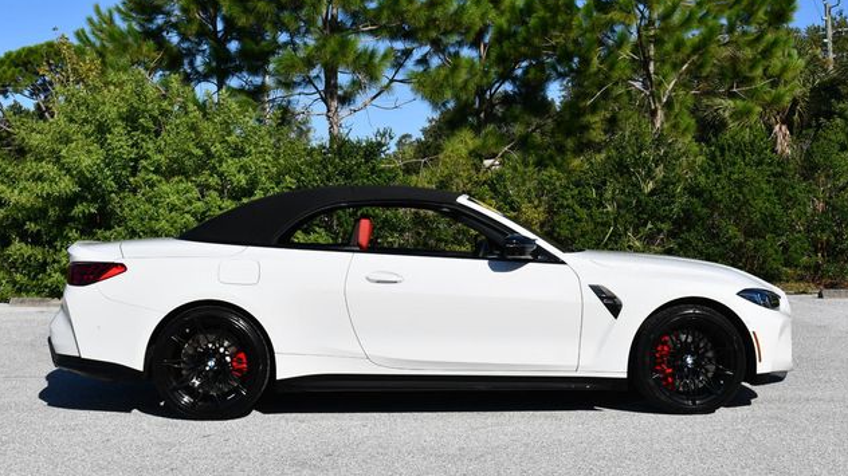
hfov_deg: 40.6
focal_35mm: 51
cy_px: 205
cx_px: 424
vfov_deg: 23.5
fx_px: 1146
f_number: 9
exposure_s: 1/320
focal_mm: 24
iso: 100
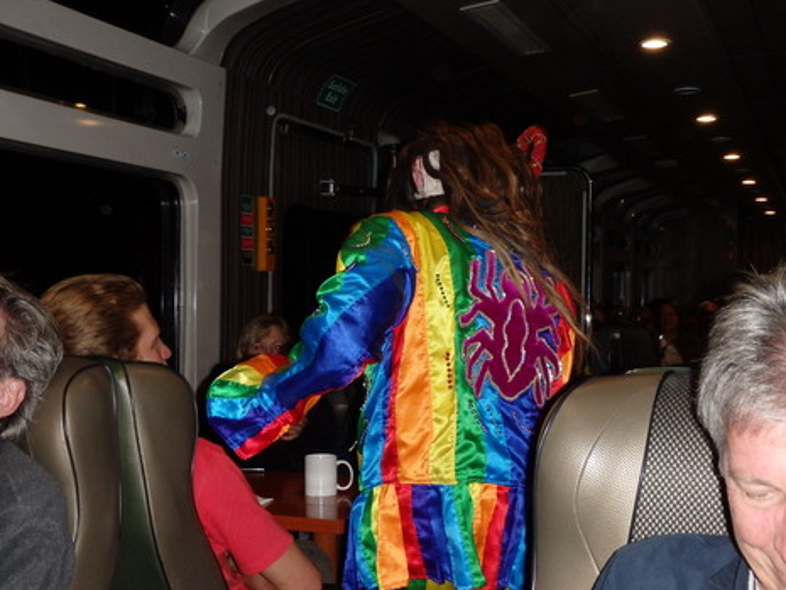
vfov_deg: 33.6
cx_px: 377
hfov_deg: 43.8
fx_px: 977
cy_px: 309
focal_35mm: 43
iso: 400
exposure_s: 1/40
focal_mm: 7.3
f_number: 4.7
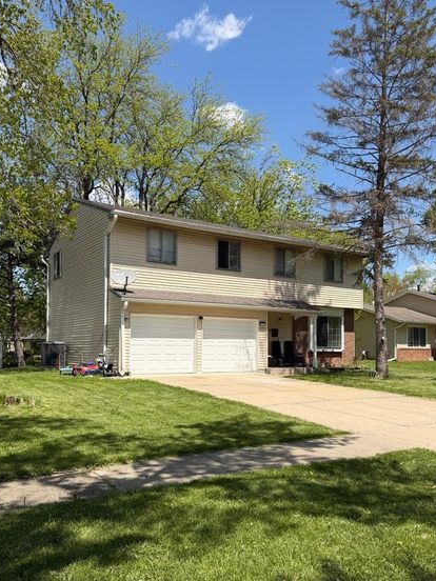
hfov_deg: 48.2
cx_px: 231
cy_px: 334
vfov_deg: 61.4
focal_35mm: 29
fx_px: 487
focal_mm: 6.76
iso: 80
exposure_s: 1/3759
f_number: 1.78
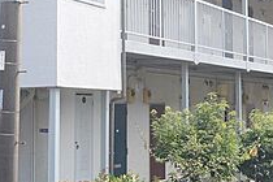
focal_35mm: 87
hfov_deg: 23.0
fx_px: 660
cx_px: 53
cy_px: 36
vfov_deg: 15.6
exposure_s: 1/250
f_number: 8
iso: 200
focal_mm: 24
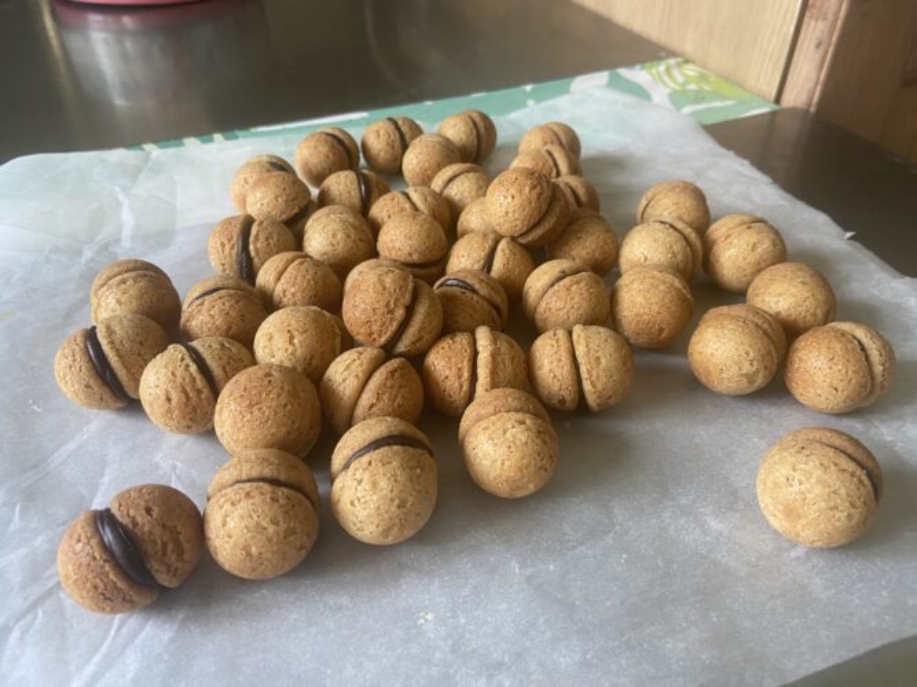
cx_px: 458
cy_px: 344
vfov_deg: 53.0
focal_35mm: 26
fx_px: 689
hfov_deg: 67.3
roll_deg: +0.3
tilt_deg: -39.8
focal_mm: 4.25
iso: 125
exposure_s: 1/60
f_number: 1.8
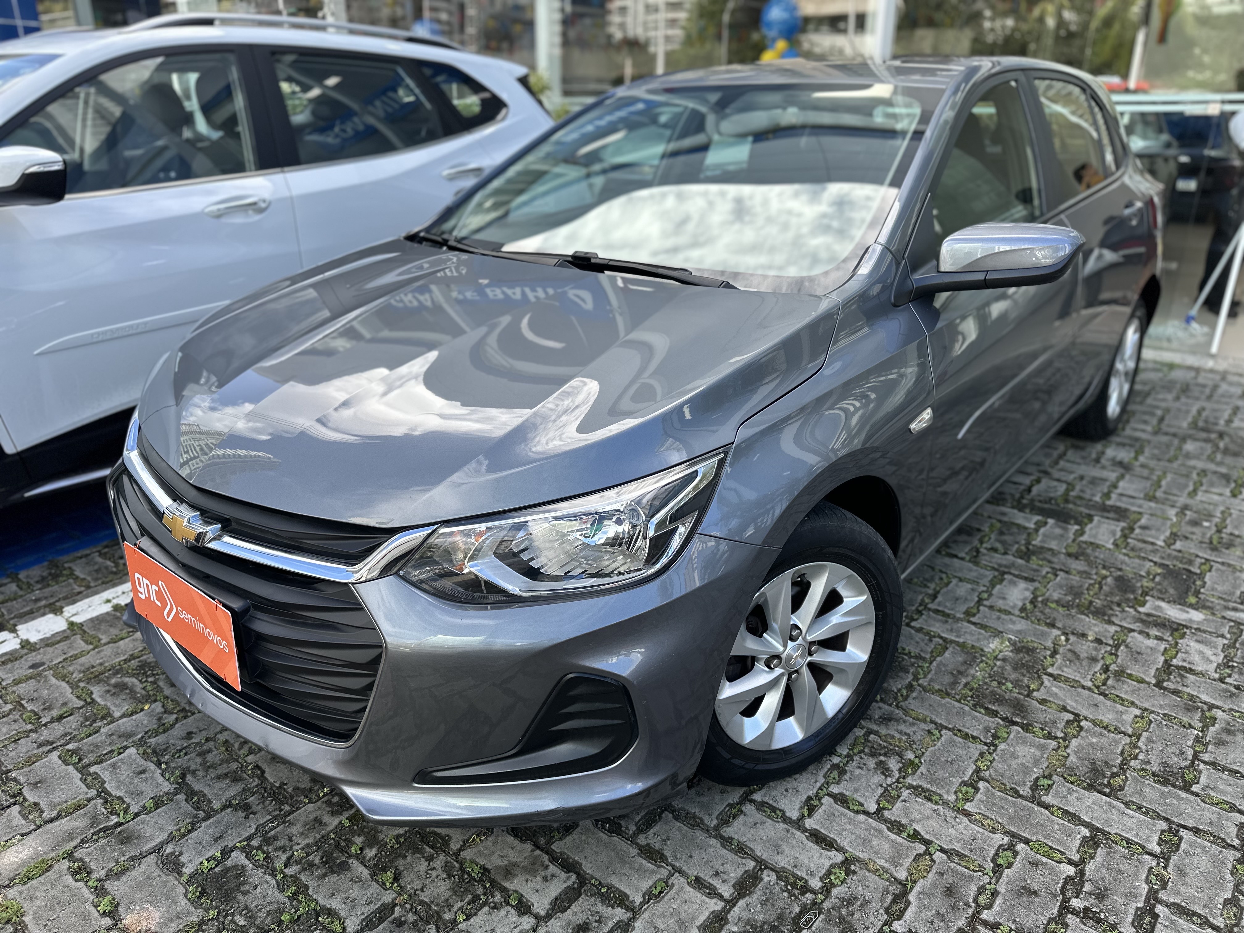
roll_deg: -0.9
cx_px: 622
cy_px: 466
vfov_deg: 56.8
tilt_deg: -21.4
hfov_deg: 71.6
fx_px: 862
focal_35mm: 24
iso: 80
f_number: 1.78
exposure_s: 1/943
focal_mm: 6.86
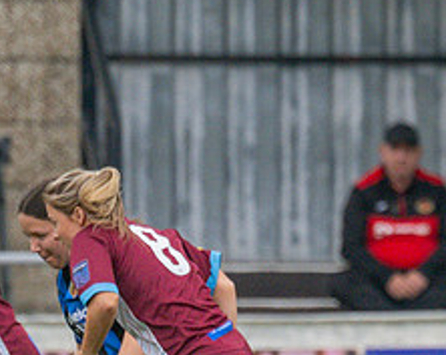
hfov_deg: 1.0
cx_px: 331
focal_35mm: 2031
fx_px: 26774
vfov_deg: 0.8
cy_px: 610
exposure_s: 1/1000
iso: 500
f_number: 4
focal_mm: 300
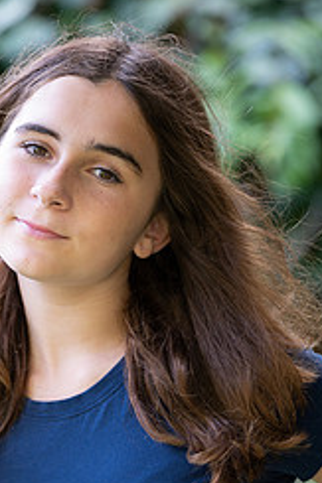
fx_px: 2593
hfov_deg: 7.1
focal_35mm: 193
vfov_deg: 10.6
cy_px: 418
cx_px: 137
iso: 500
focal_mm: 105
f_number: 2.8
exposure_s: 1/200
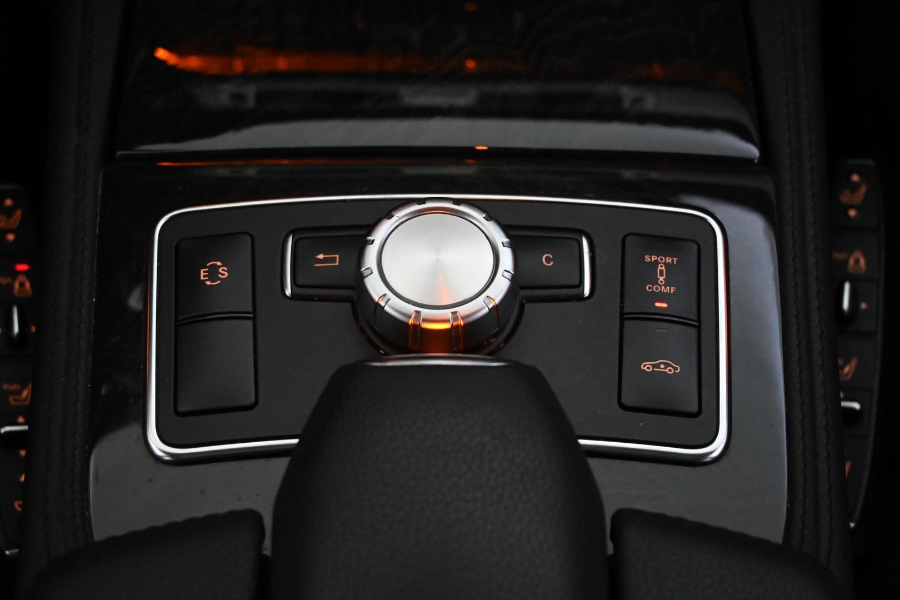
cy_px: 300
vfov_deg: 23.8
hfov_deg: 35.1
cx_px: 450
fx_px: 1425
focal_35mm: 57
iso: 7200
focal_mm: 38
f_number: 5.6
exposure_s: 1/60
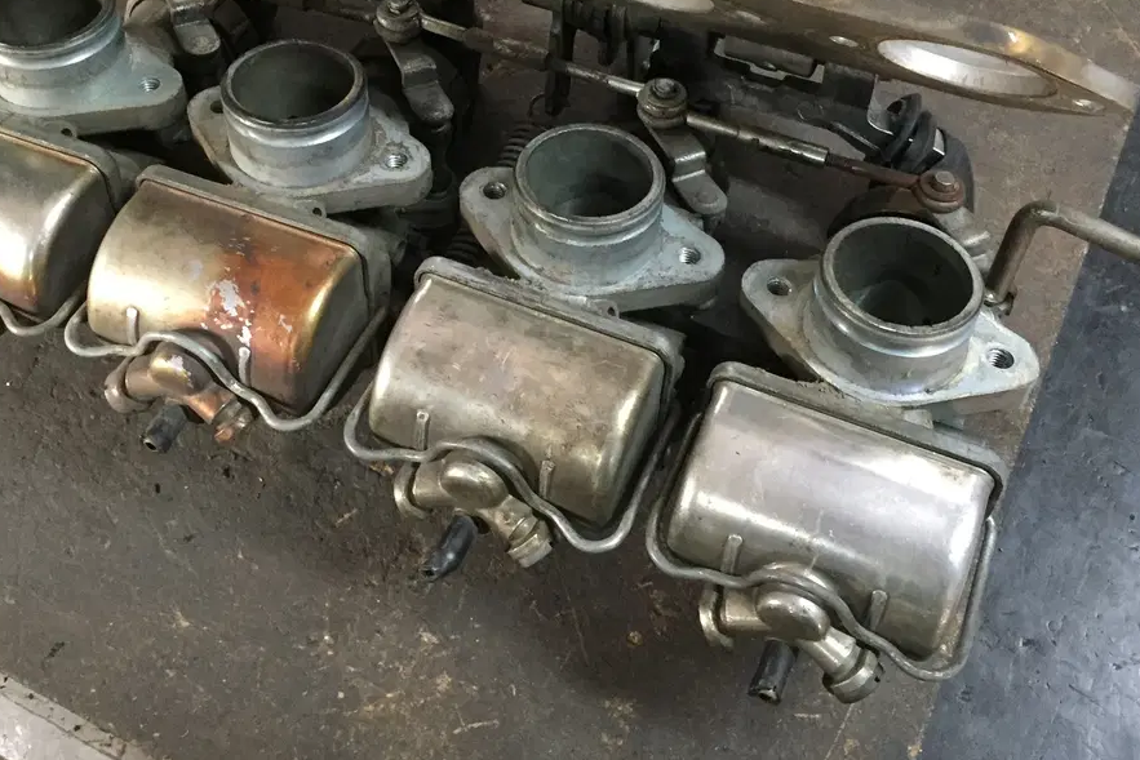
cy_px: 215
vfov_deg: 32.2
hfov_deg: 47.4
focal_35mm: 41
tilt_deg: -62.6
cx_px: 550
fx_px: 1298
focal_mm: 4.15
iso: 250
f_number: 2.2
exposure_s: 1/25
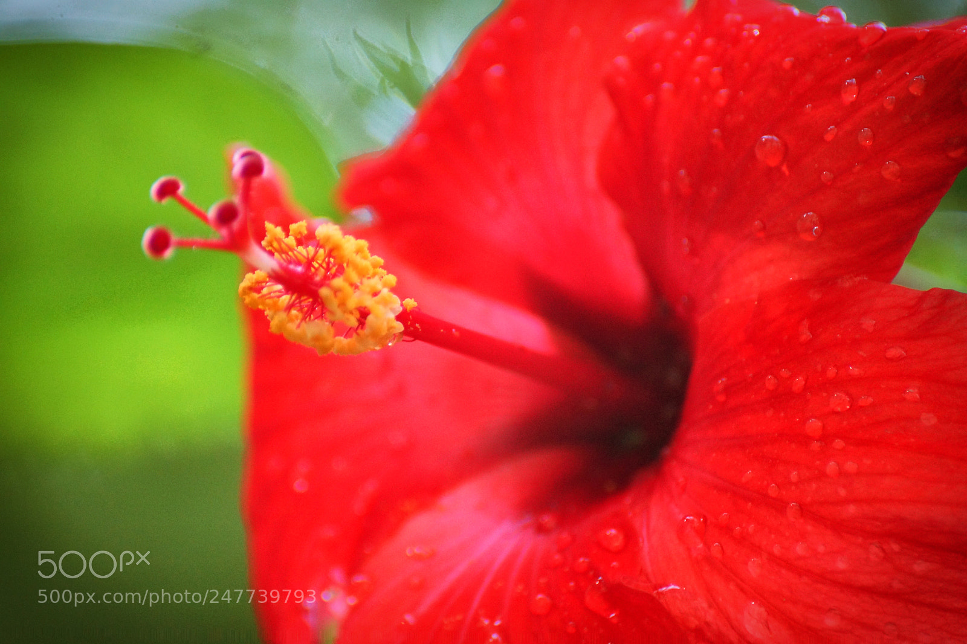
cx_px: 484
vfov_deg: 3.1
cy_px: 322
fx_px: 12084
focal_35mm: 450
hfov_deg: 4.6
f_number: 5.6
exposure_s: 1/320
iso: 1600
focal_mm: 300
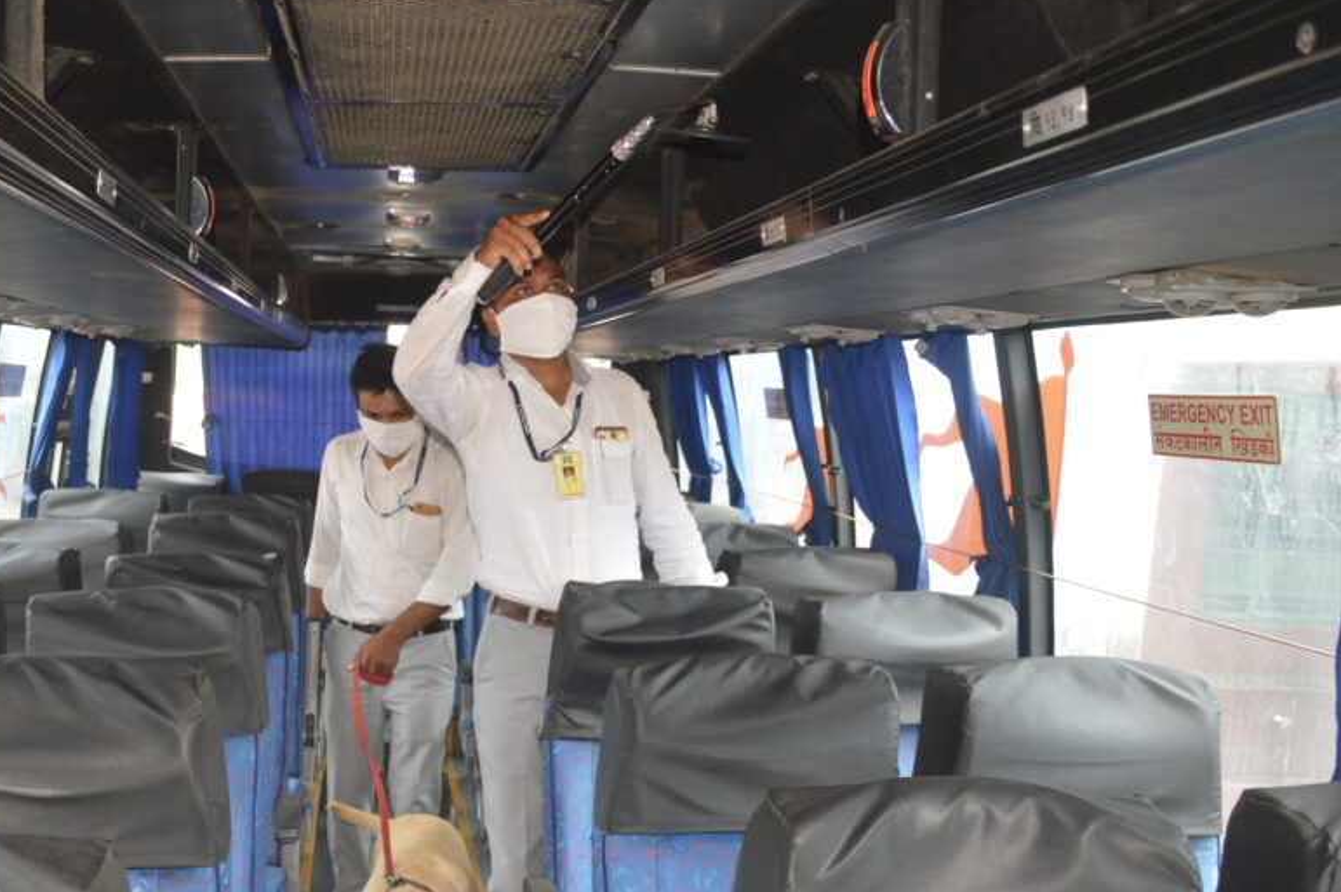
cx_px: 383
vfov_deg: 31.3
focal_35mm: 42
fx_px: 1563
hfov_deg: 45.3
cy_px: 671
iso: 400
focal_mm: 18
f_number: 3.5
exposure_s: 1/125
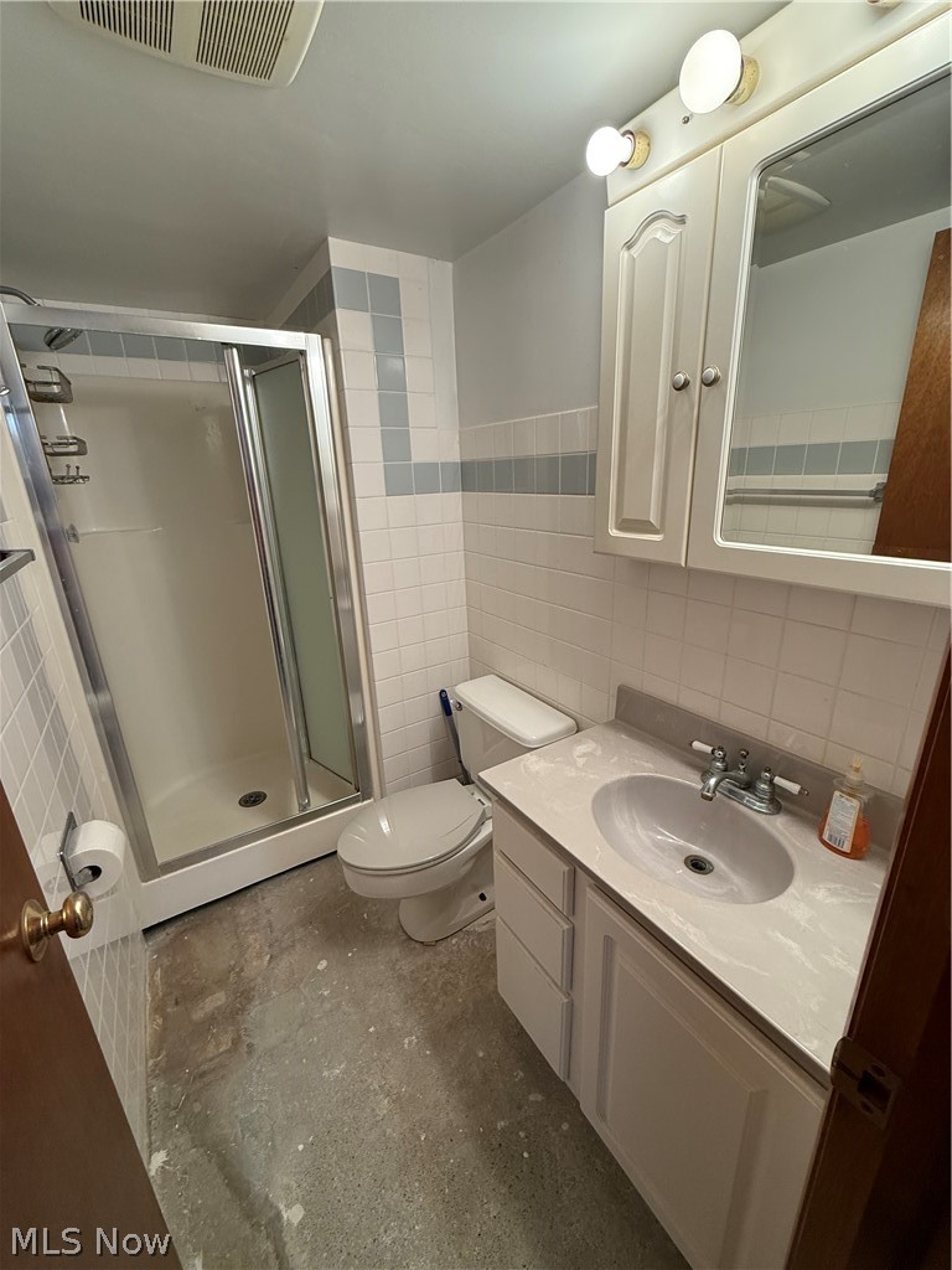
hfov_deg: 85.7
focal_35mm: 14
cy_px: 635
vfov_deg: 102.1
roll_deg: +1.8
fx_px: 513
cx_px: 476
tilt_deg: -16.4
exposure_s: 1/120
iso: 160
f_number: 2.2
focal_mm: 2.22
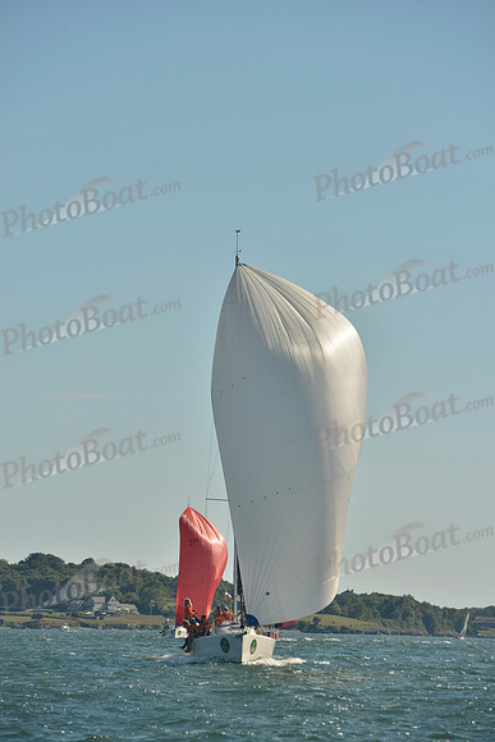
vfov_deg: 13.2
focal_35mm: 155
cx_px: 248
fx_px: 3195
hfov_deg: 8.9
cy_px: 371
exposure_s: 1/1600
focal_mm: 155
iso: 400
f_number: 7.1
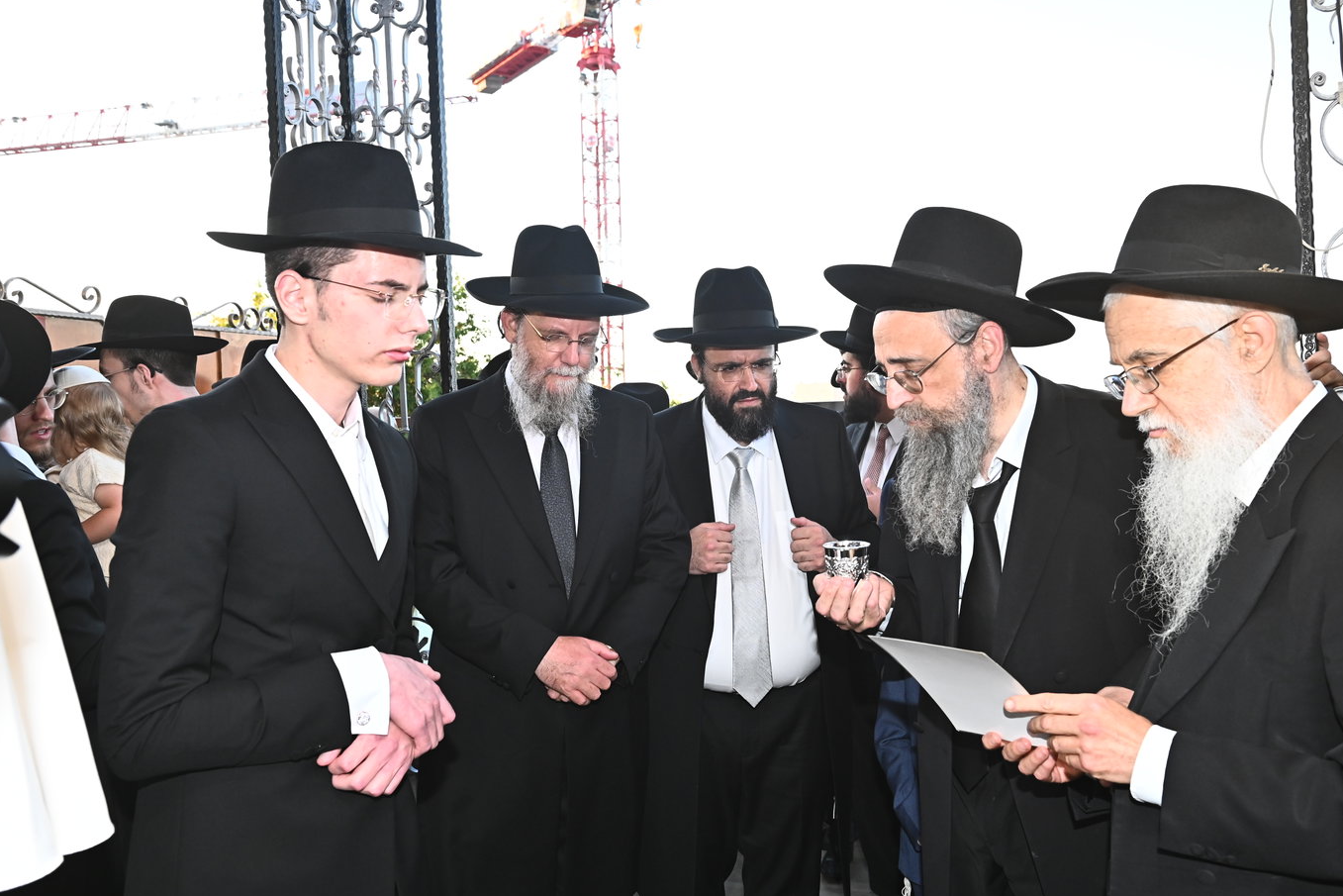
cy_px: 452
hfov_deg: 57.2
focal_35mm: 33
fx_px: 1231
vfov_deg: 40.0
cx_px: 689
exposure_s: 1/200
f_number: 7.1
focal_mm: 32
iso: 2000
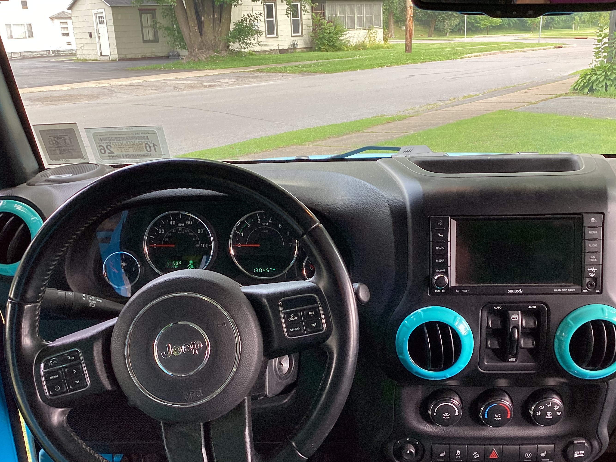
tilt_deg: -15.8
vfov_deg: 37.6
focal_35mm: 38
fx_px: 676
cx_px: 347
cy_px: 268
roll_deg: +2.7
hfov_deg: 48.9
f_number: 2.4
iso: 64
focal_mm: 3.3
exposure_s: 1/120
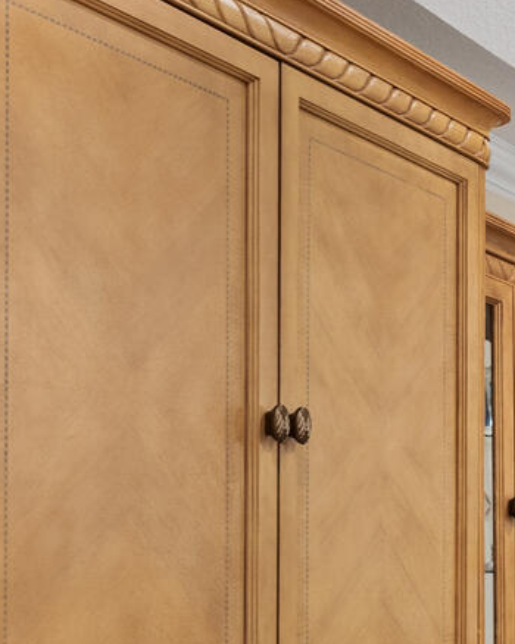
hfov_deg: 13.2
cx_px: 1336
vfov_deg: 24.0
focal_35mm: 75
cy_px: 676
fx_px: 1430
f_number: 9
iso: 250
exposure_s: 1/1.67
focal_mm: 14
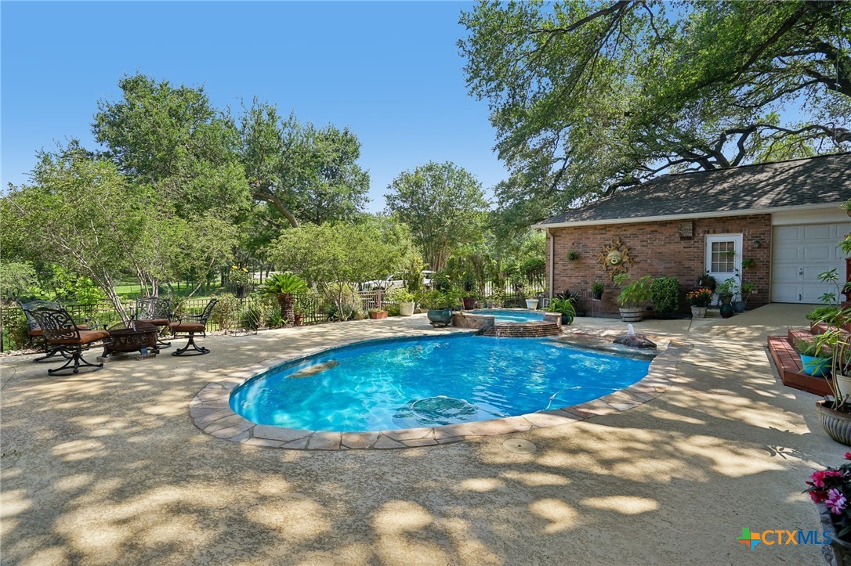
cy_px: 283
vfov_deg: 73.7
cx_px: 426
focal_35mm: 16
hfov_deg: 96.8
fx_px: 378
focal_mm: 16
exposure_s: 1/250
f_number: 8
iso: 200
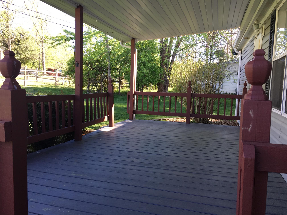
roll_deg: -1.3
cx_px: 144
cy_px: 108
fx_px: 240
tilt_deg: -6.0
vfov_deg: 48.2
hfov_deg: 61.7
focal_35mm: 29
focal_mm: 4.15
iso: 25
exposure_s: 1/120
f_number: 2.2
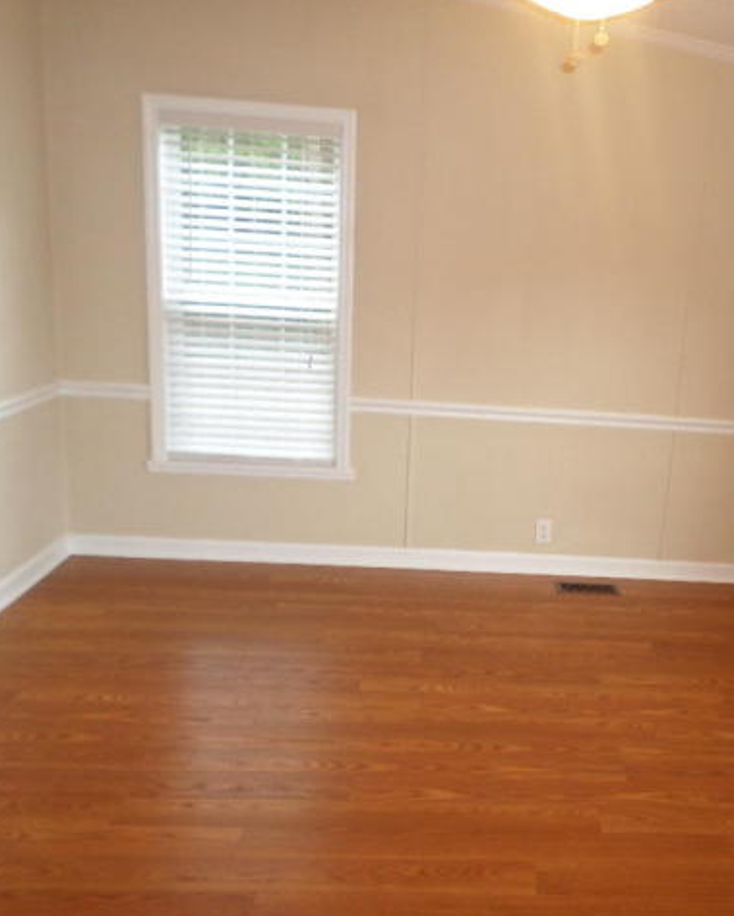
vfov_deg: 54.2
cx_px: 579
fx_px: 895
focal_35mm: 33
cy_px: 461
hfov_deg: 42.7
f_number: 2.5
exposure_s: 1/30
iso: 200
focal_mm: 4.5
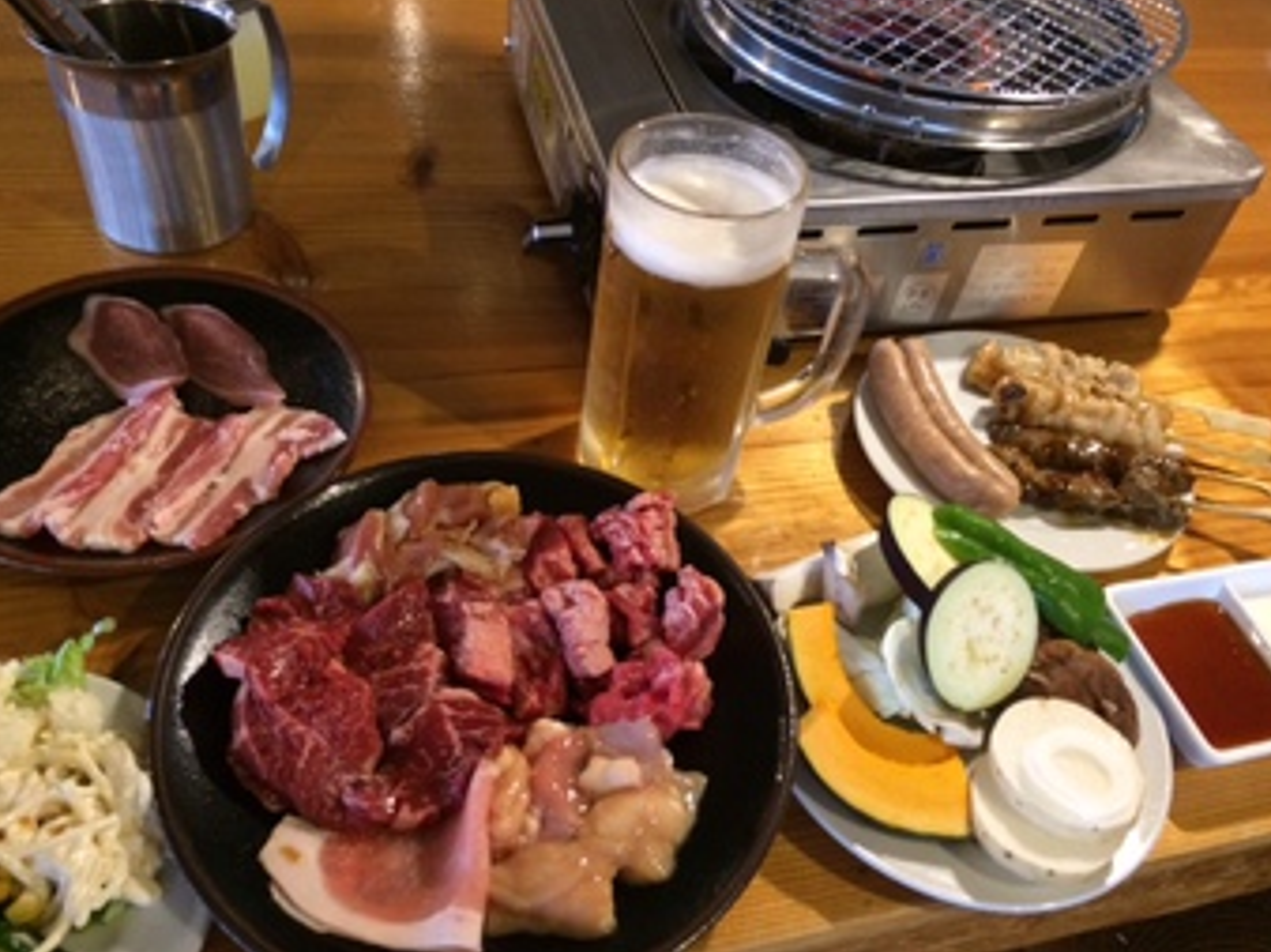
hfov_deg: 60.0
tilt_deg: -46.6
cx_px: 624
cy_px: 463
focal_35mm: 30
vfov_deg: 46.7
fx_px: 1101
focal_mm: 4.15
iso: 250
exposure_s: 1/20
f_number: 2.2
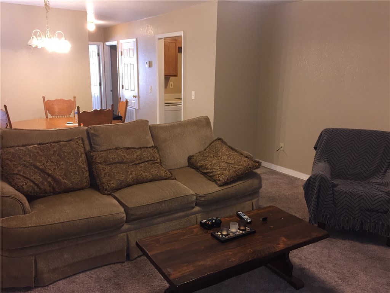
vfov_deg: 48.2
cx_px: 195
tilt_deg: -12.7
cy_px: 146
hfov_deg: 61.7
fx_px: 327
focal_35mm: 29
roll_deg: -0.4
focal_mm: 4.15
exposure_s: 1/20
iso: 125
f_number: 2.2
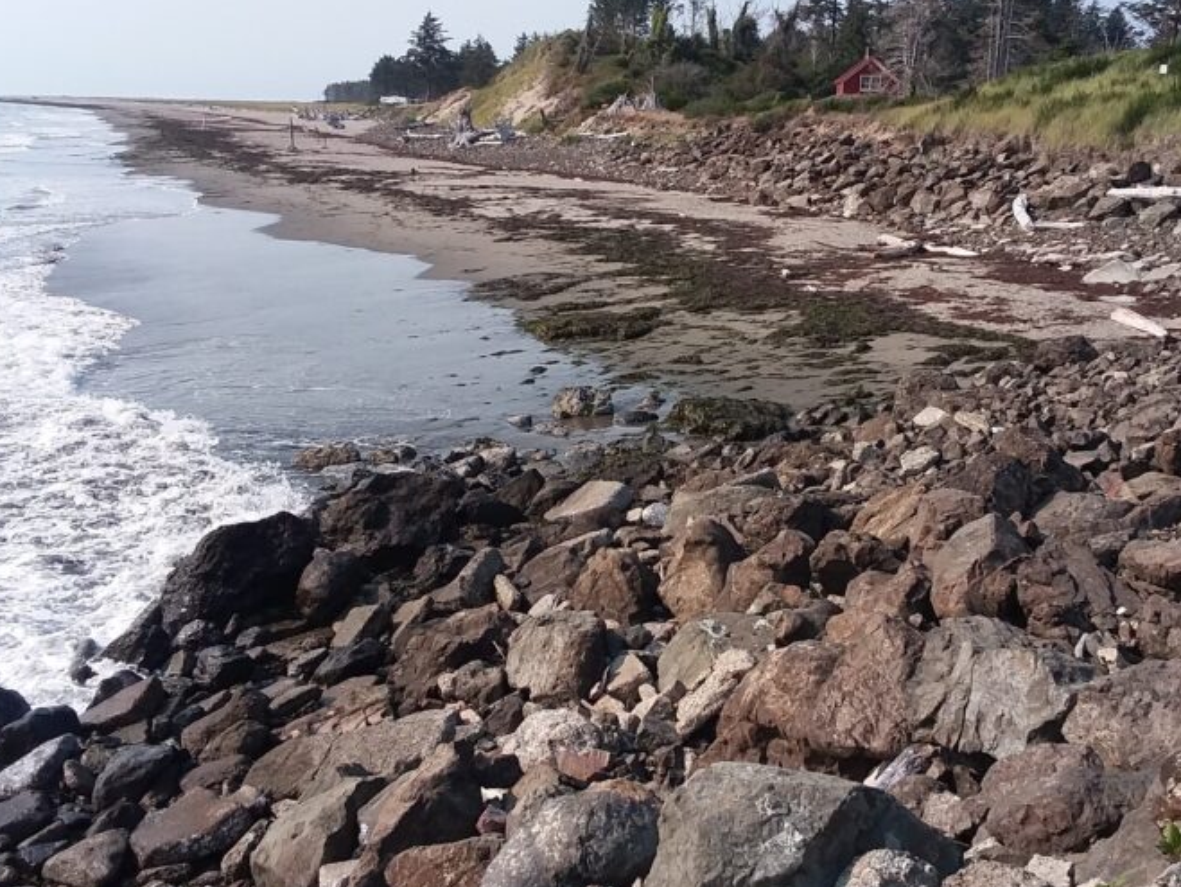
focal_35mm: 42
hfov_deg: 44.7
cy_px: 422
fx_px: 1433
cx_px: 666
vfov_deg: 34.4
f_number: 1.9
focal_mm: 2.91
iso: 50
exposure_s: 1/1468
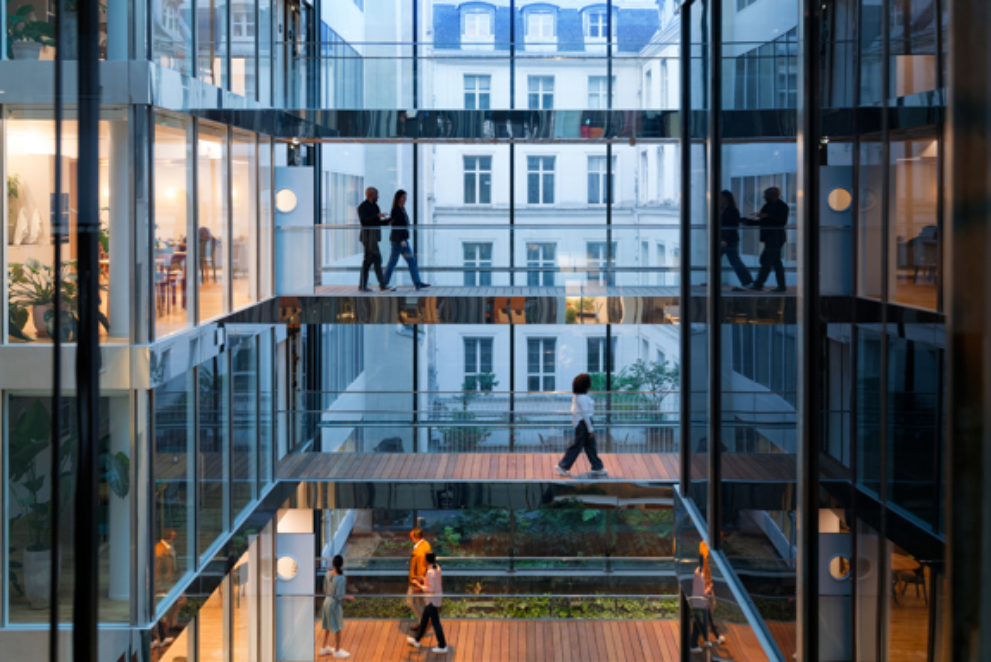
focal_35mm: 34
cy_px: 331
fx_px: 936
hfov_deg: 55.8
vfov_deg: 38.9
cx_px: 496
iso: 800
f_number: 2.8
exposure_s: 1/40
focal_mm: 34
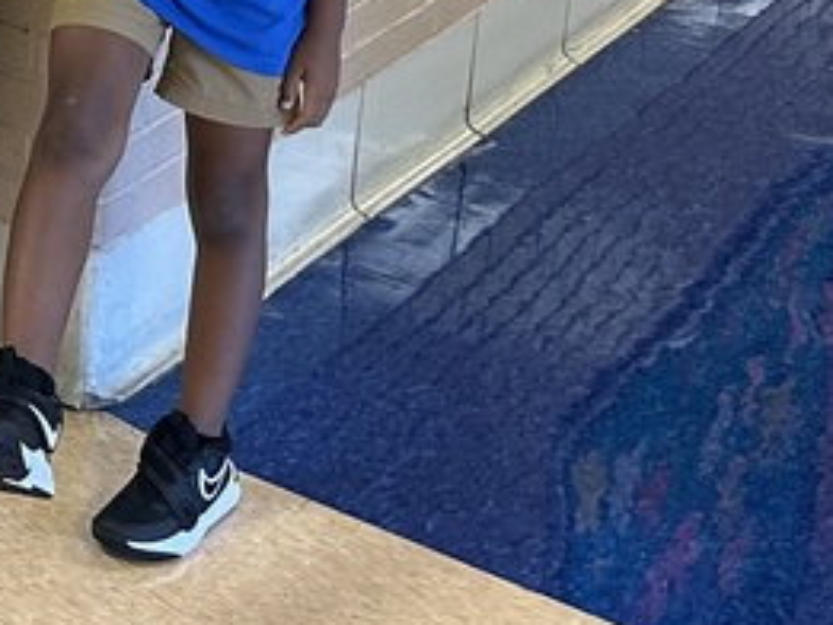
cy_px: -303
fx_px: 2263
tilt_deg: -13.3
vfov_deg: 14.7
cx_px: -763
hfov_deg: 16.6
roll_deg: +1.6
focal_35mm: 94
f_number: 1.78
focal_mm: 6.86
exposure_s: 1/60
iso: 200
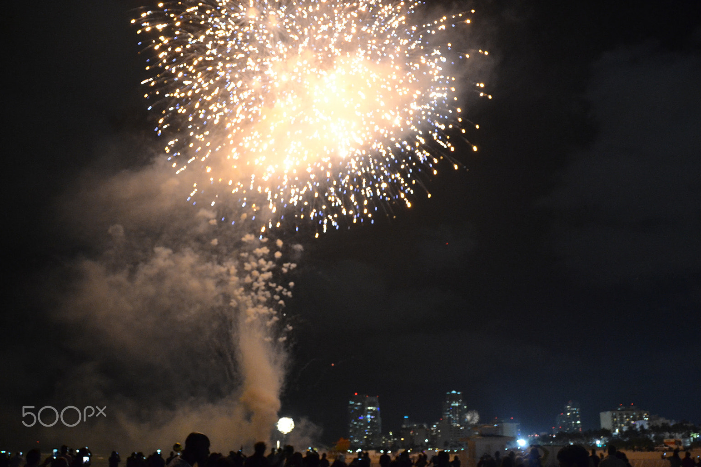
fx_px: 545
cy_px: 234
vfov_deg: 46.4
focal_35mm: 28
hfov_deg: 65.5
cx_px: 357
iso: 1800
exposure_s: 1/15
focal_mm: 18
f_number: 3.5
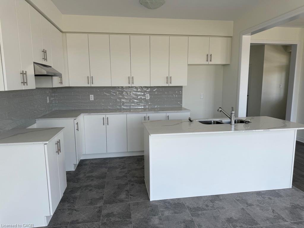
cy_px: 114
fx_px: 211
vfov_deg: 56.8
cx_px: 152
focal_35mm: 24
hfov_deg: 71.6
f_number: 1.78
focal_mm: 6.76
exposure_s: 1/567
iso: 80
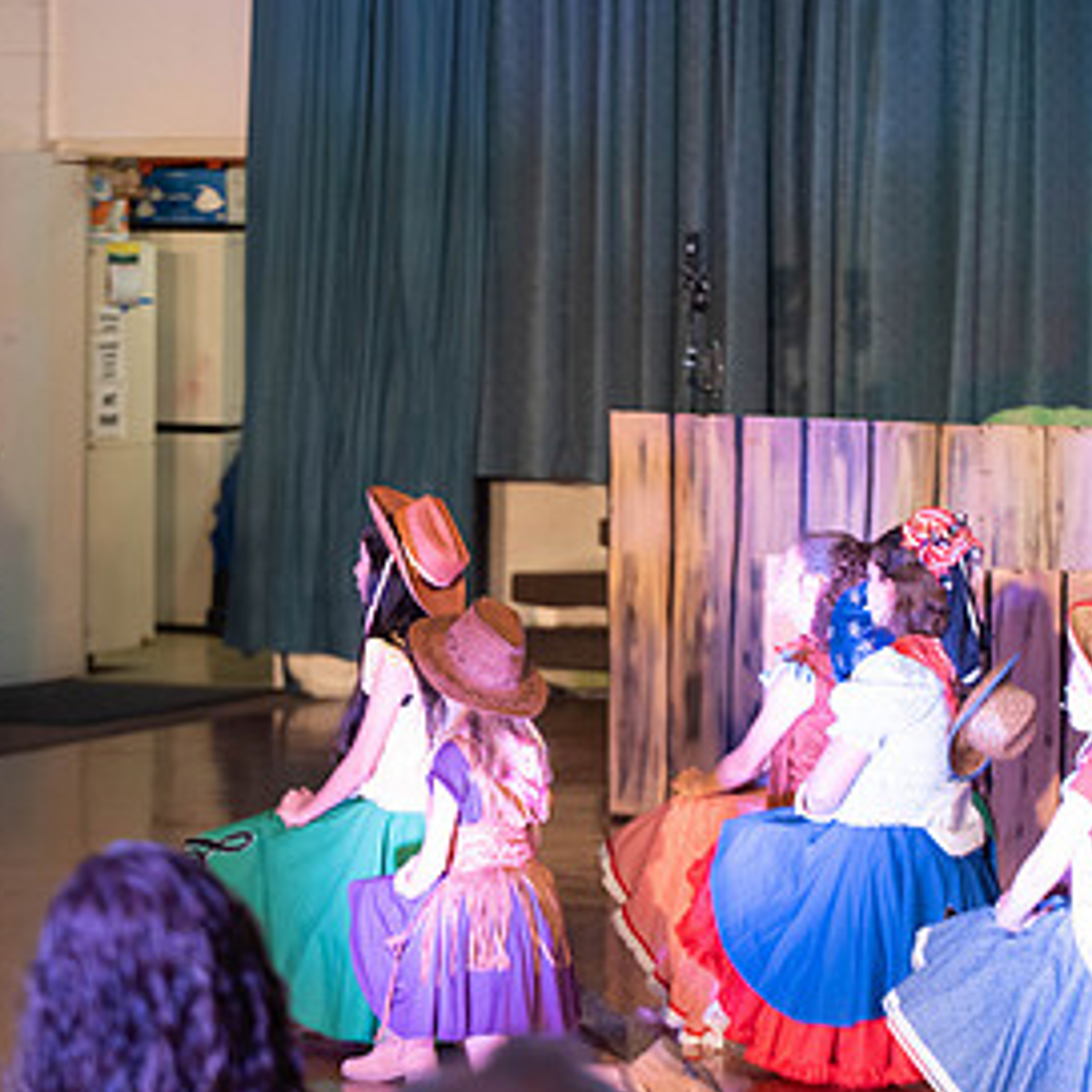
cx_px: 397
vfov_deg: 10.5
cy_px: 612
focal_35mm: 167
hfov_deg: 10.5
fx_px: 5960
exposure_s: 1/100
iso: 1100
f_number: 2.8
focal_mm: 92
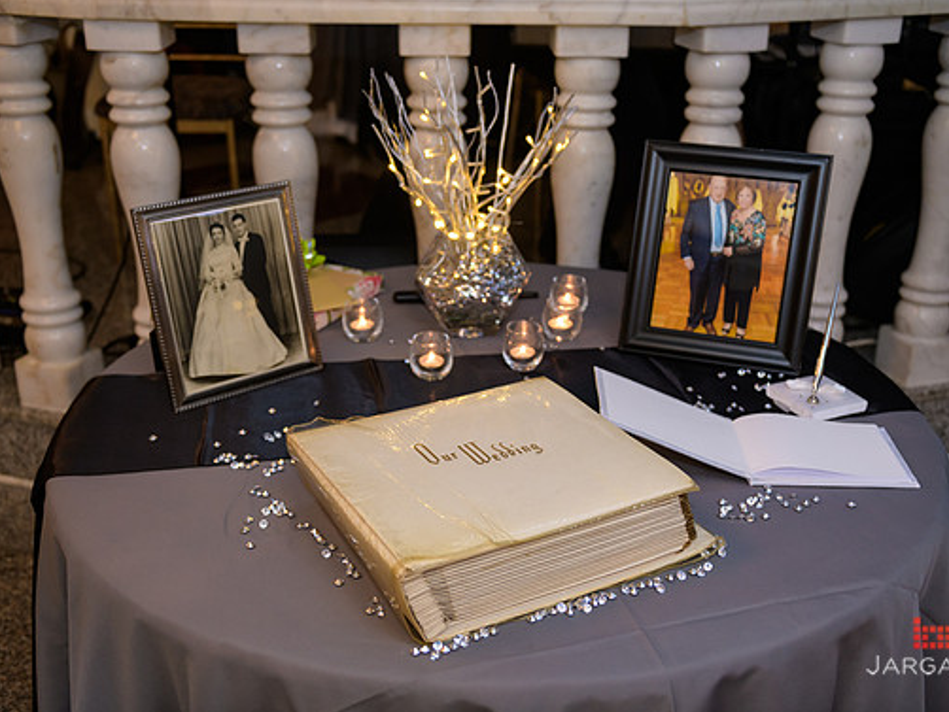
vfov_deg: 36.0
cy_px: 350
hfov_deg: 46.8
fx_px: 1097
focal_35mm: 40
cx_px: 499
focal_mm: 36
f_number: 3.2
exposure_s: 1/125
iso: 800
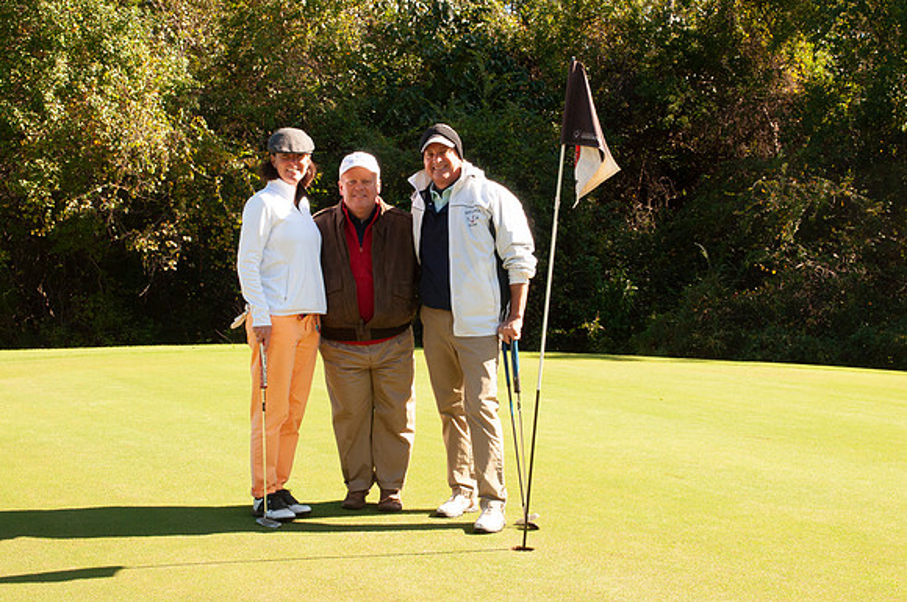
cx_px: 454
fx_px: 1434
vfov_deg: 23.7
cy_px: 301
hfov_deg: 35.1
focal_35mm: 57
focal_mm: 38
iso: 400
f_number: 14
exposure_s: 1/200
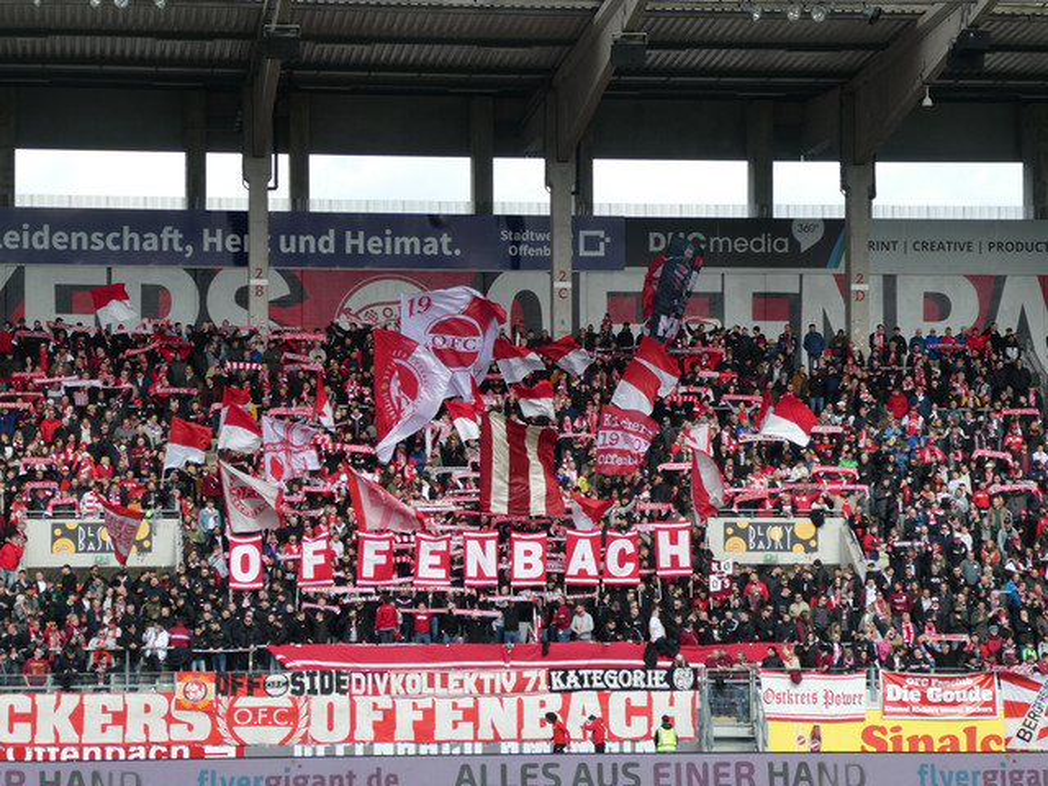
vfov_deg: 12.9
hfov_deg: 17.1
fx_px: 3482
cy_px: 393
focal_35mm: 115
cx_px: 524
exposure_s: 1/200
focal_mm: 20.6
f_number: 5.1
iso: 80
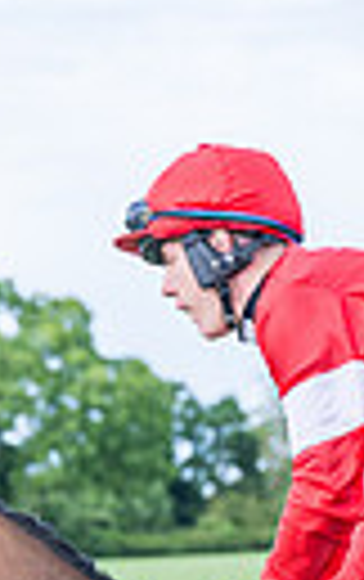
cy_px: 868
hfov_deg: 3.5
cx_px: 504
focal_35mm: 374
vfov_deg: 5.6
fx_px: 5916
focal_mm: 70
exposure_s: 1/2000
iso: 400
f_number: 4
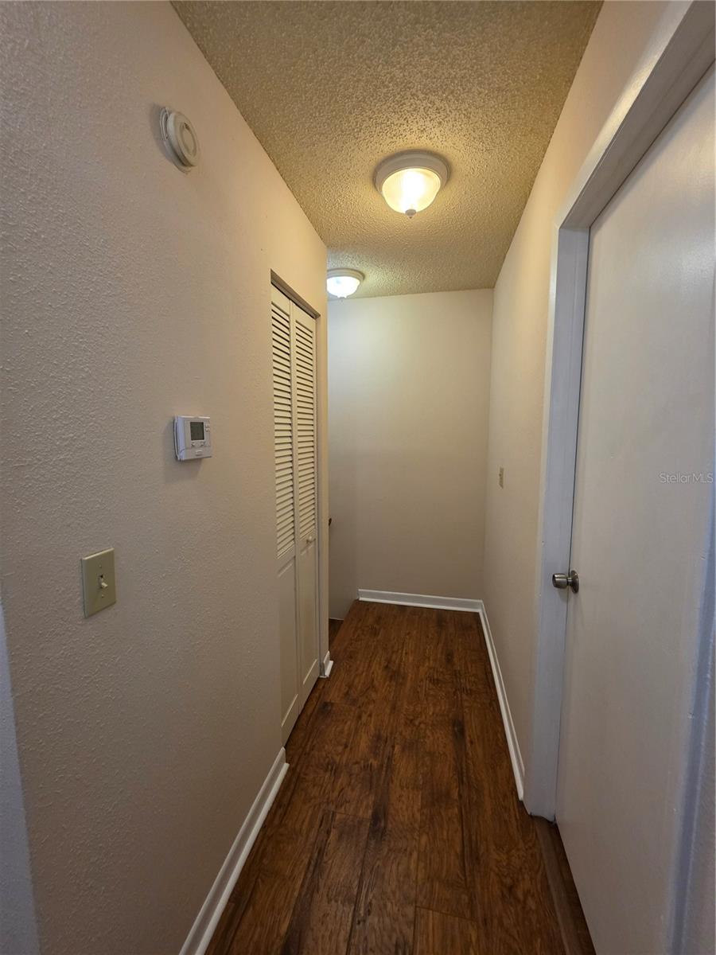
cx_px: 358
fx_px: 359
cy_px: 478
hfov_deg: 89.9
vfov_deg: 106.2
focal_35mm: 13
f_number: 1.9
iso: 160
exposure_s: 1/60
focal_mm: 2.2
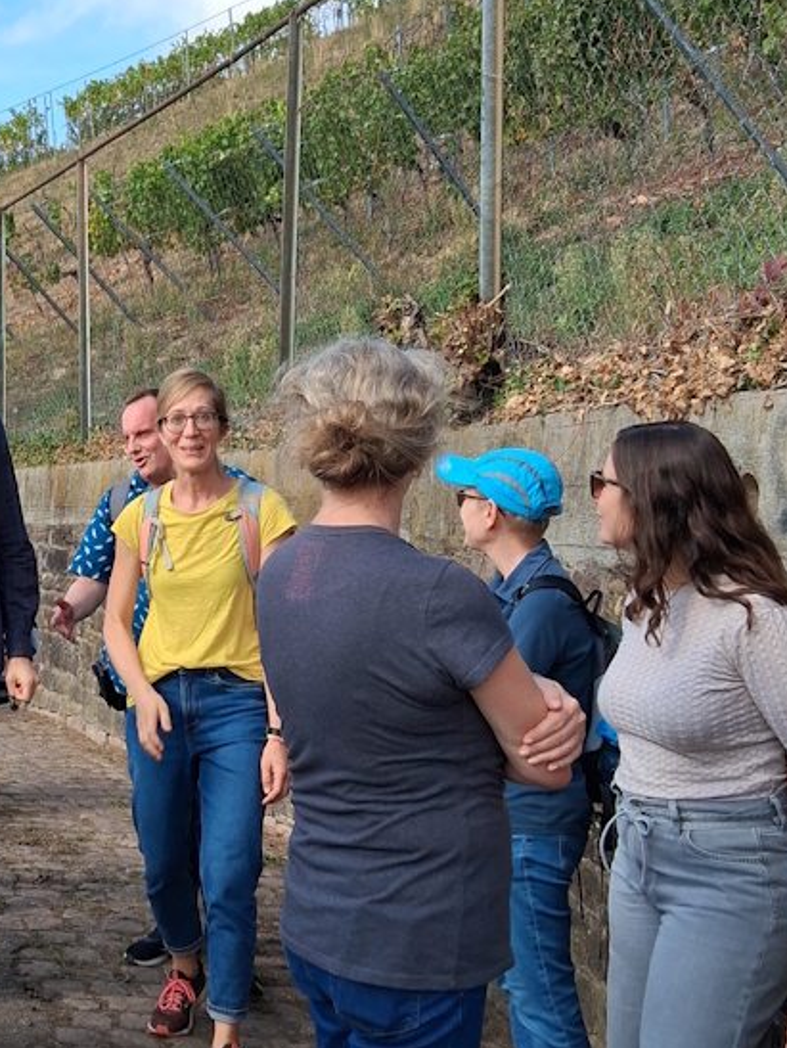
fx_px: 1726
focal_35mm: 57
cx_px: 69
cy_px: 523
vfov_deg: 33.8
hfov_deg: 24.9
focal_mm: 3.98
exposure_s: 1/442
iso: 25
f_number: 1.8
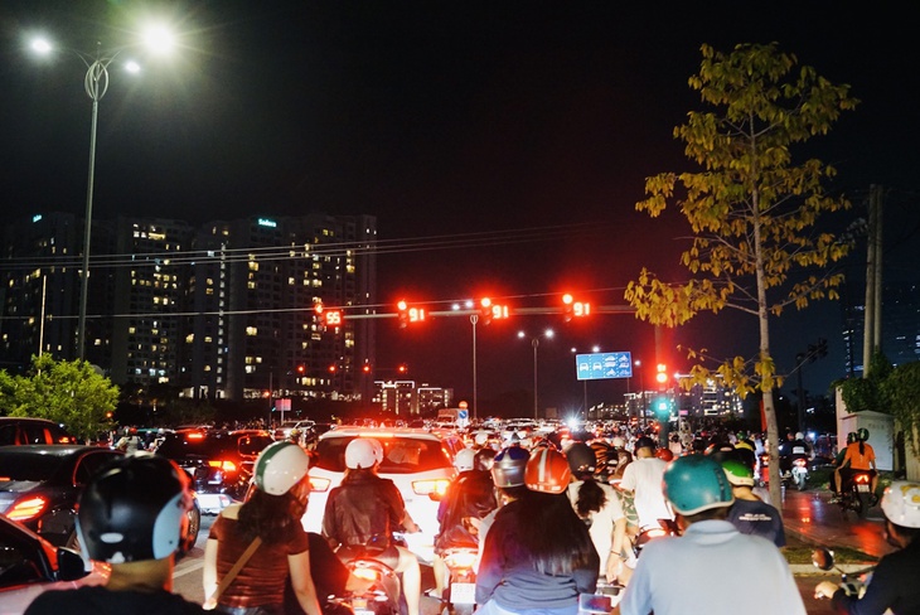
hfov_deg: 54.4
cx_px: 460
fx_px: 895
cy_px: 308
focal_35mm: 35
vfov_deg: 37.9
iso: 6400
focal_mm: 35
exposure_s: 1/60
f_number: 4
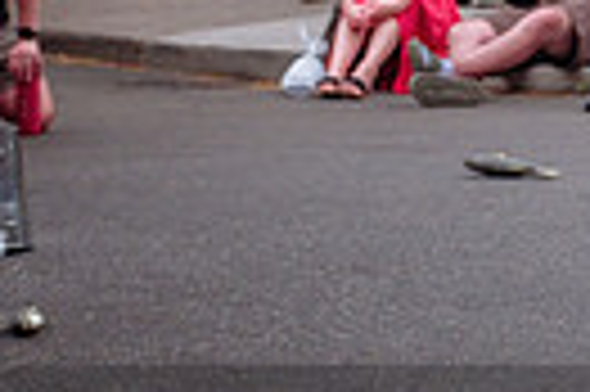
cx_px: 977
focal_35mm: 224
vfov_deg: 6.1
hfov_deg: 8.9
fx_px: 3667
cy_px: -101
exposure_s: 1/250
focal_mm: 33.2
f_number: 2.8
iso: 500
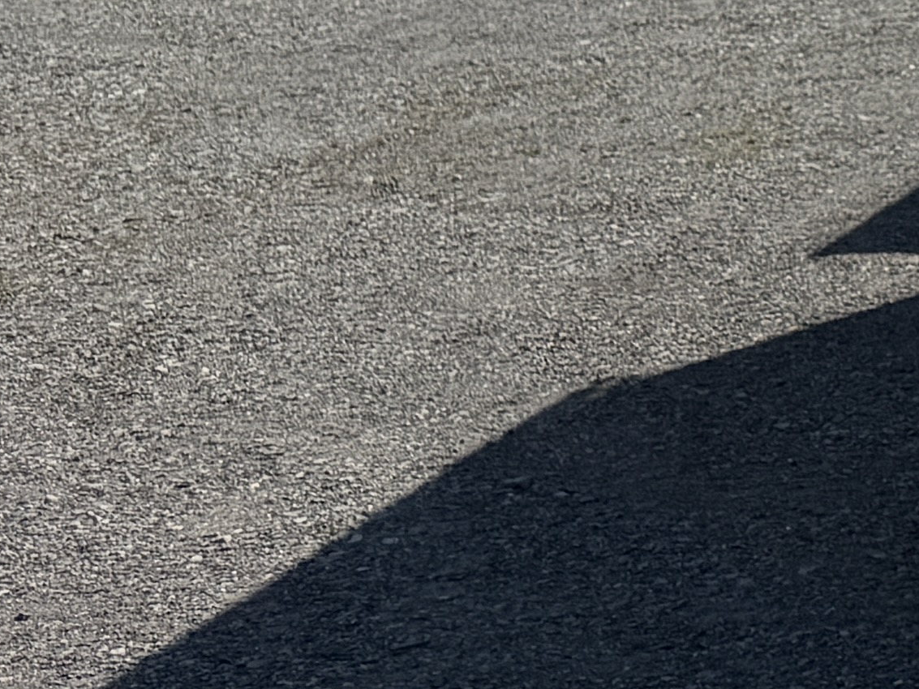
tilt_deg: +5.5
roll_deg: -1.7
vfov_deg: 11.0
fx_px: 3213
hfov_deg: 13.1
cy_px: -729
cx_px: 2071
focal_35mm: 121
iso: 80
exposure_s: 1/11905
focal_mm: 6.76
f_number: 1.78
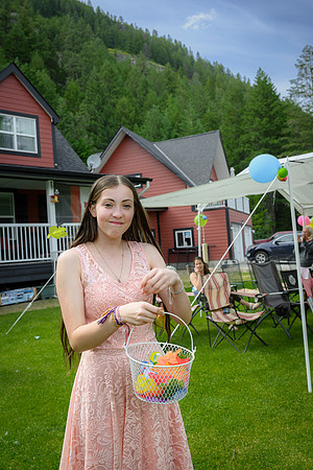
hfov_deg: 42.3
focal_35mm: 31
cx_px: 156
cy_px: 235
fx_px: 404
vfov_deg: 60.3
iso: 220
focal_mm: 31
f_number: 7.1
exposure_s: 1/320
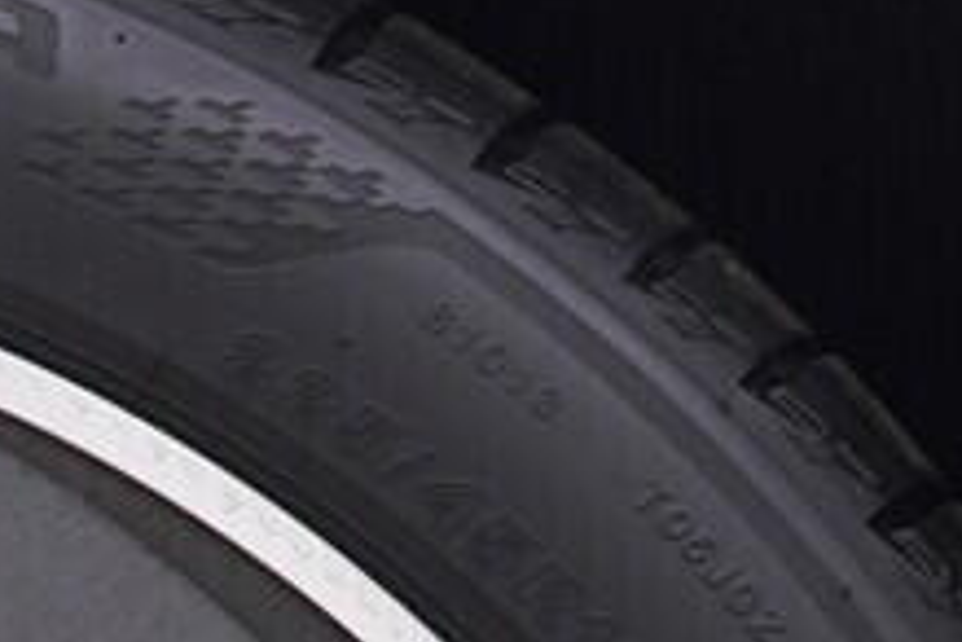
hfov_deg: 8.4
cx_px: -619
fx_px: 6333
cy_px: 1631
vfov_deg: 5.6
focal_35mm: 237
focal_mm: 24
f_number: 3.5
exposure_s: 1/60
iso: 125
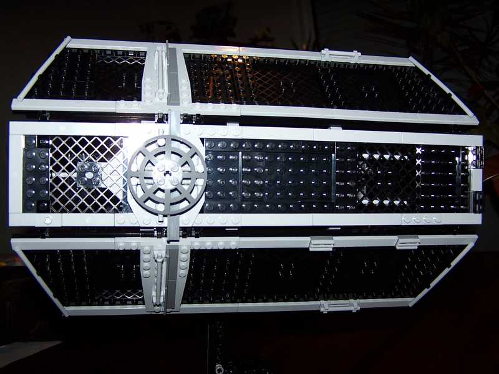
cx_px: 250
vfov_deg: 37.7
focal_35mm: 38
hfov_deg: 49.0
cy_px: 187
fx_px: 548
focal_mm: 6.3
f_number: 2.8
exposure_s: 1/60
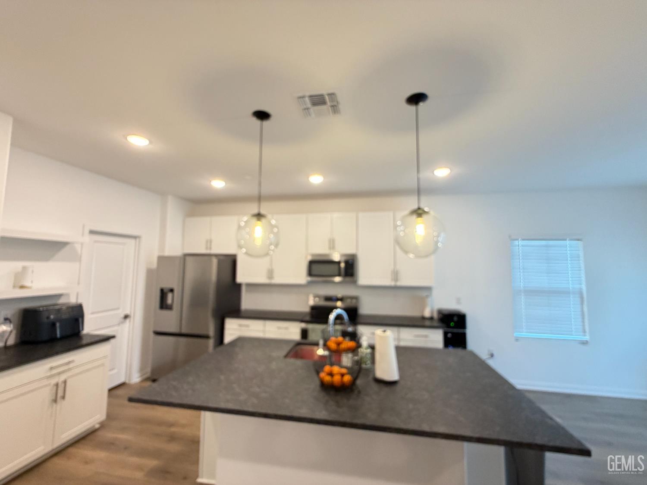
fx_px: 262
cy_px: 242
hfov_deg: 102.1
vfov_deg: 85.7
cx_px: 324
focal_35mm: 14
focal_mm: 2.22
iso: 320
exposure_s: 1/60
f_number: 2.2
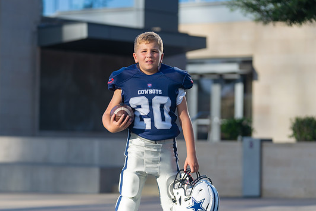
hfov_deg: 14.7
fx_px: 1229
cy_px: 118
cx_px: 155
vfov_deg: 9.8
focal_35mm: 140
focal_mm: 112
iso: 100
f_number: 2.8
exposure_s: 1/800
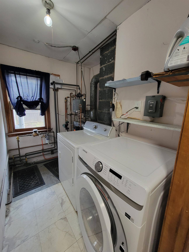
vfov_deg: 106.2
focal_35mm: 13
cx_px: 94
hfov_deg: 89.9
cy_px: 126
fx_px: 95
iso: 250
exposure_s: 1/60
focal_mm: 2.2
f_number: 2.2
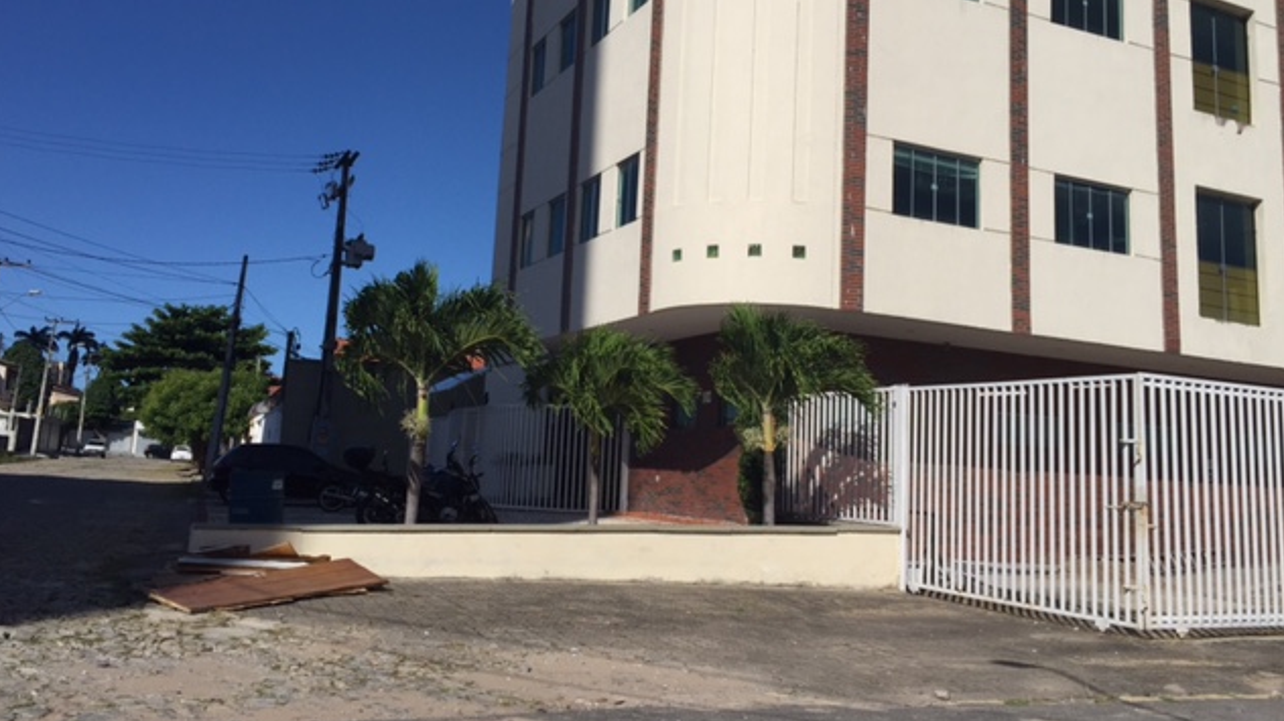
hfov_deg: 61.0
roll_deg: -3.0
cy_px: 292
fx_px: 1089
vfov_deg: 36.5
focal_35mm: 32
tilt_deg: +8.8
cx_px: 638
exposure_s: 1/4950
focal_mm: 4.15
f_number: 2.2
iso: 32
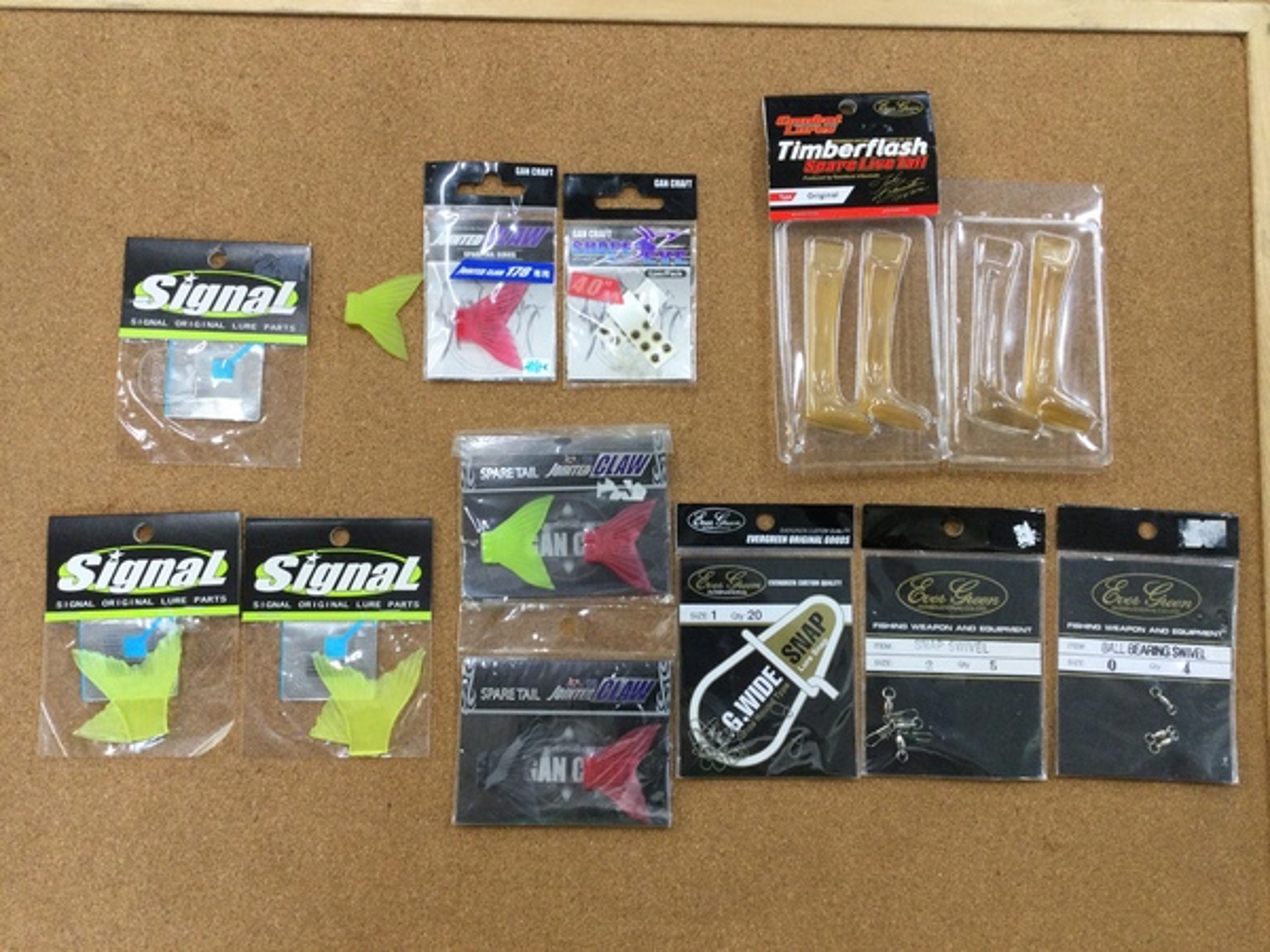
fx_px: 1137
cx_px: 635
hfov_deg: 58.4
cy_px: 476
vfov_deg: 45.4
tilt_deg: -85.4
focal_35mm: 31
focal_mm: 3.3
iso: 40
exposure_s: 1/30
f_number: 2.4
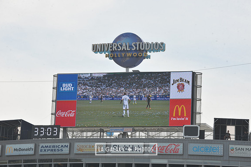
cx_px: 126
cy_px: 84
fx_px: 1129
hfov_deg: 12.7
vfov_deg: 8.5
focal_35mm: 162
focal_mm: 160
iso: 320
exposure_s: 1/640
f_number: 13
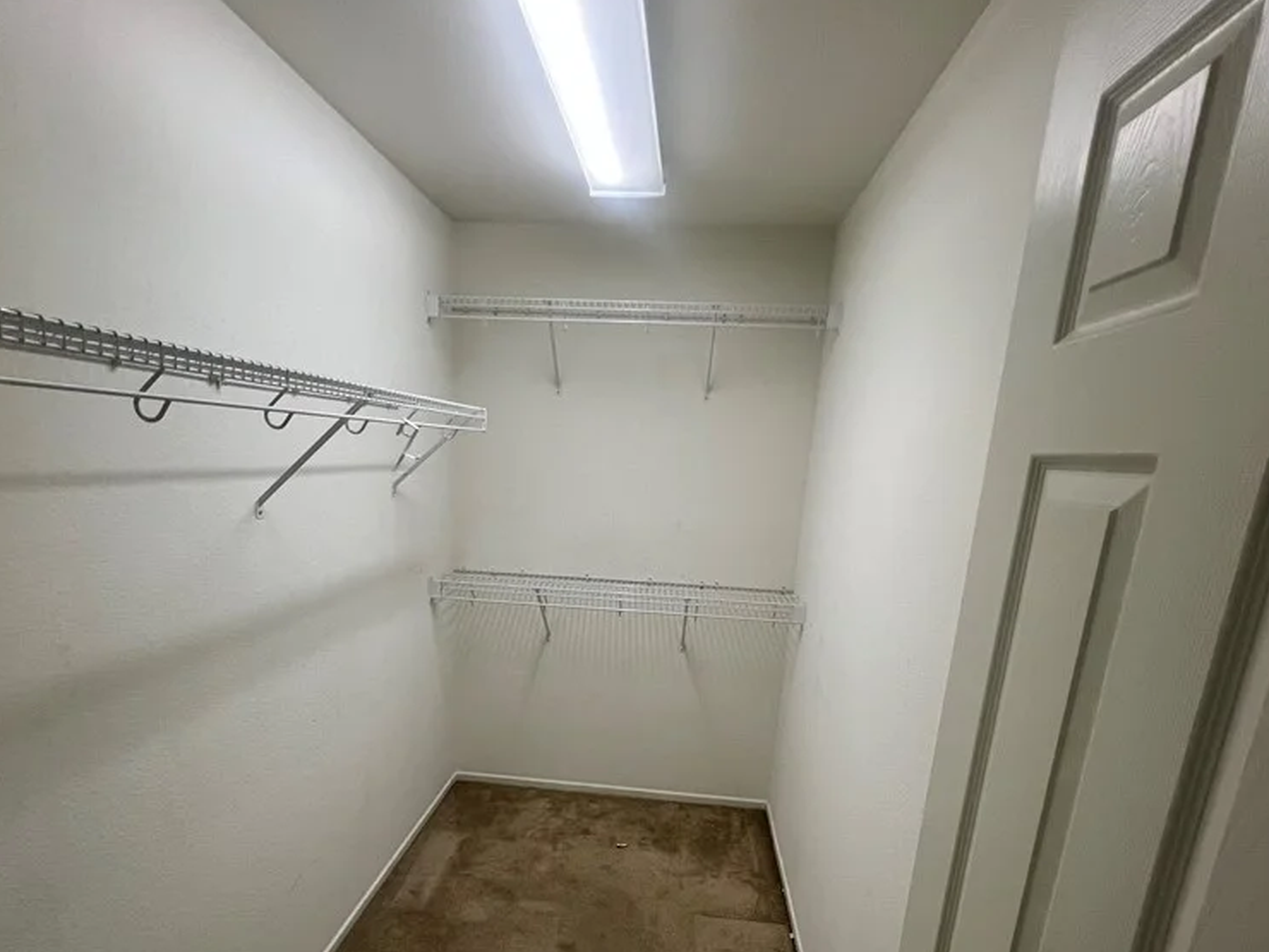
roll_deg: -2.2
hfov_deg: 87.7
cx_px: 609
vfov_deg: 69.6
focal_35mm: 18
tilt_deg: -15.4
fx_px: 660
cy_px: 635
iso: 200
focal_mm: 1.57
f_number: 1.8
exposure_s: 1/120
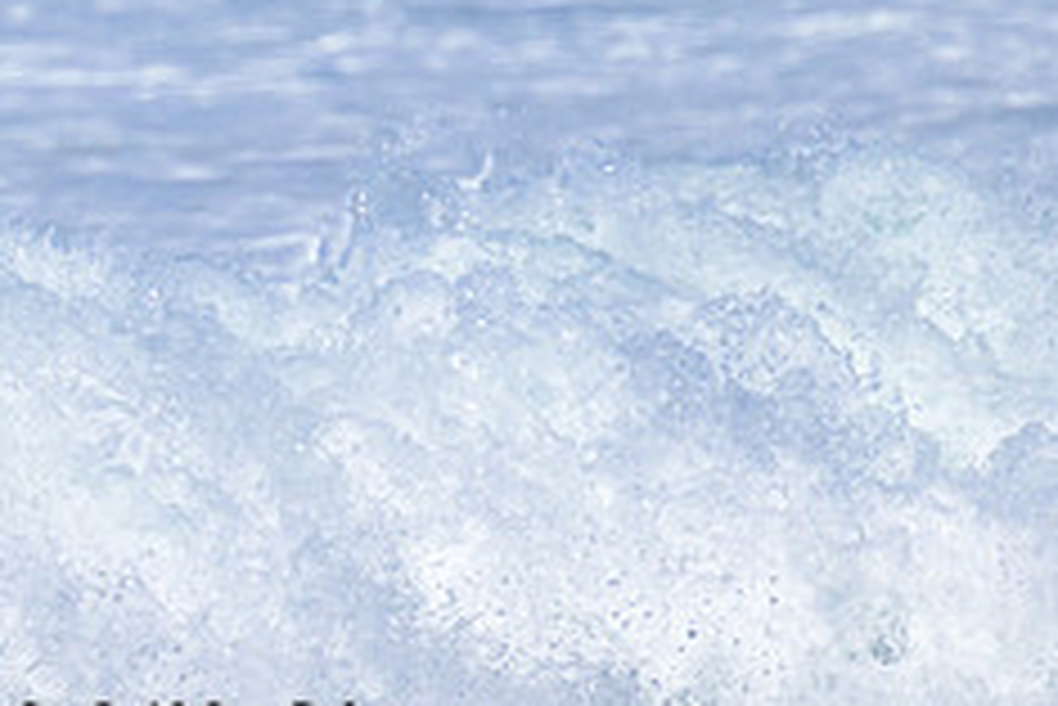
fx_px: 62370
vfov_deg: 0.6
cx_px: -348
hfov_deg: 1.0
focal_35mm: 2121
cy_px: 478
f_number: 11
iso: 800
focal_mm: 640
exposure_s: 1/2000
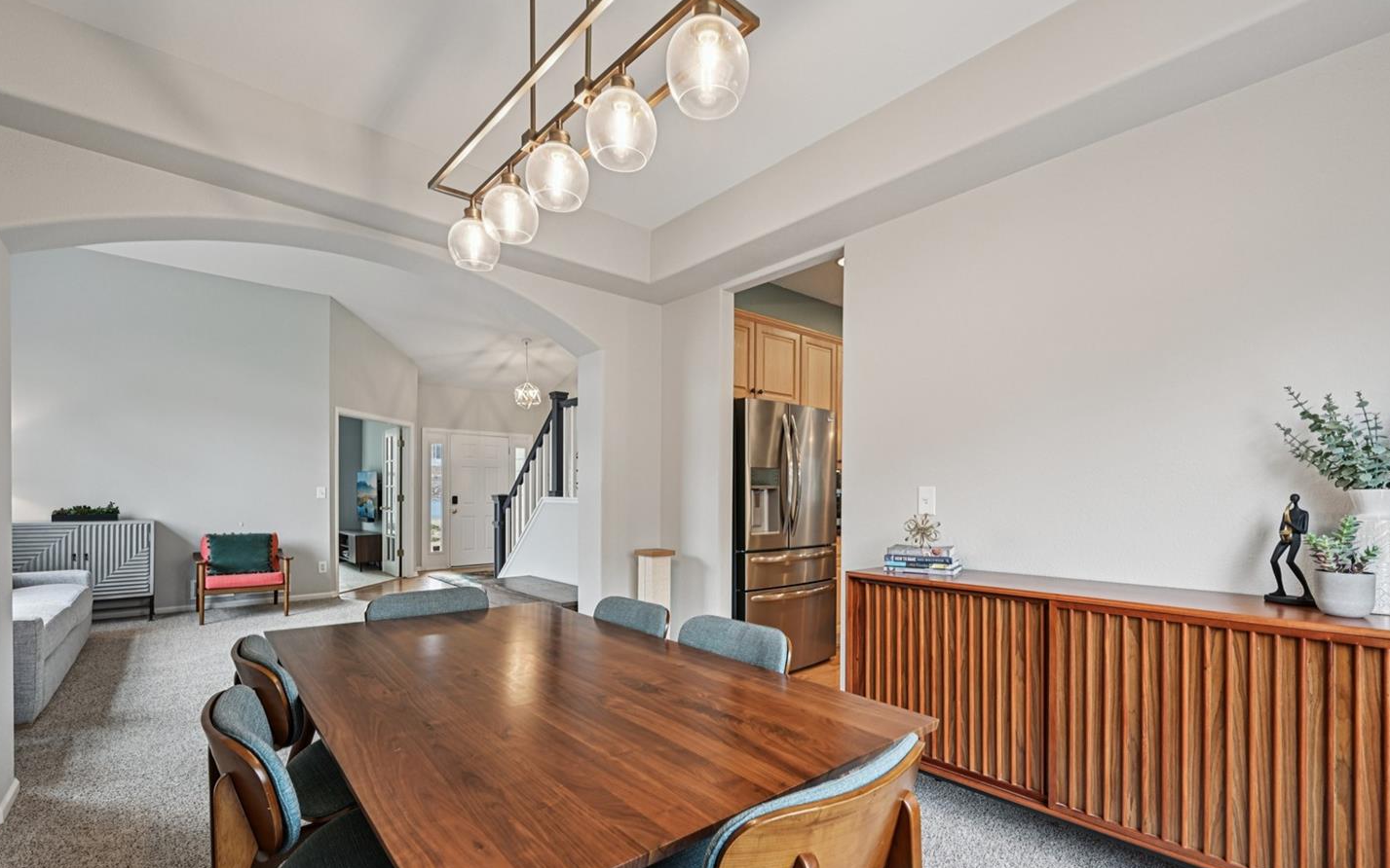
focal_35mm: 16
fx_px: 606
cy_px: 480
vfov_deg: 71.1
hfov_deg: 97.8
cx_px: 719
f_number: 8
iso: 400
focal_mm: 14
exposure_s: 1/13
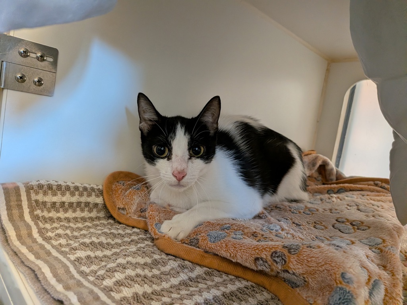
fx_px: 282
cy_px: 152
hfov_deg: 71.6
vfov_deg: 56.8
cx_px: 204
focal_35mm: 24
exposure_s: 1/100
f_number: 1.7
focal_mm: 4.53
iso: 428
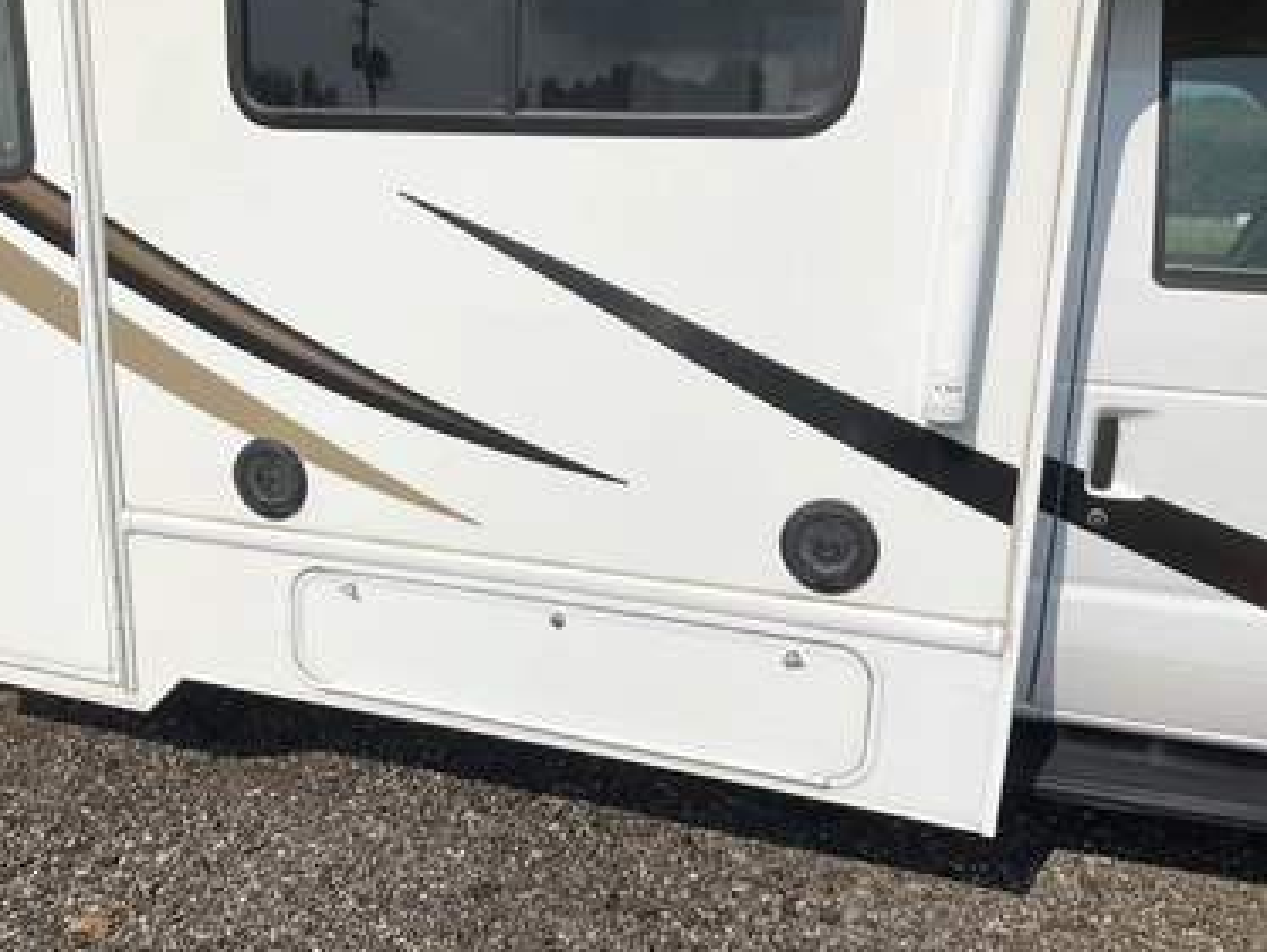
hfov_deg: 58.3
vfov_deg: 45.5
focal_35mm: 31
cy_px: 488
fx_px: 1135
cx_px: 596
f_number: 1.8
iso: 25
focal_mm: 3
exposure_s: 1/5814
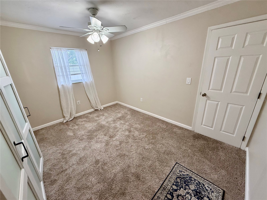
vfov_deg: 85.7
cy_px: 100
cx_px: 134
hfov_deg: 102.1
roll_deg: +1.8
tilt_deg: -18.5
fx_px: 108
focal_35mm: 14
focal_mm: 2.22
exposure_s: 1/120
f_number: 2.2
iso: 250
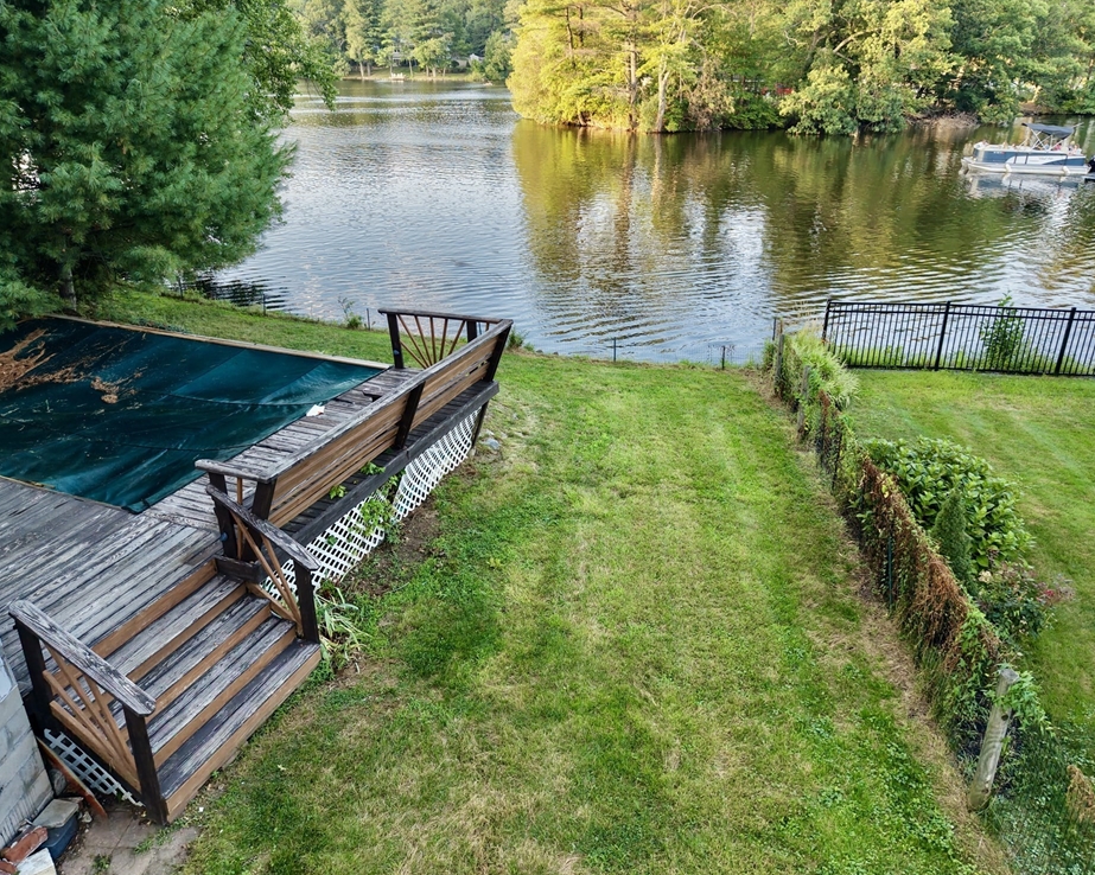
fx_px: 842
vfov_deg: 54.9
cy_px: 424
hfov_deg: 66.0
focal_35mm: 26
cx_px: 560
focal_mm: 8.67
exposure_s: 1/125
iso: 100
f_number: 1.8
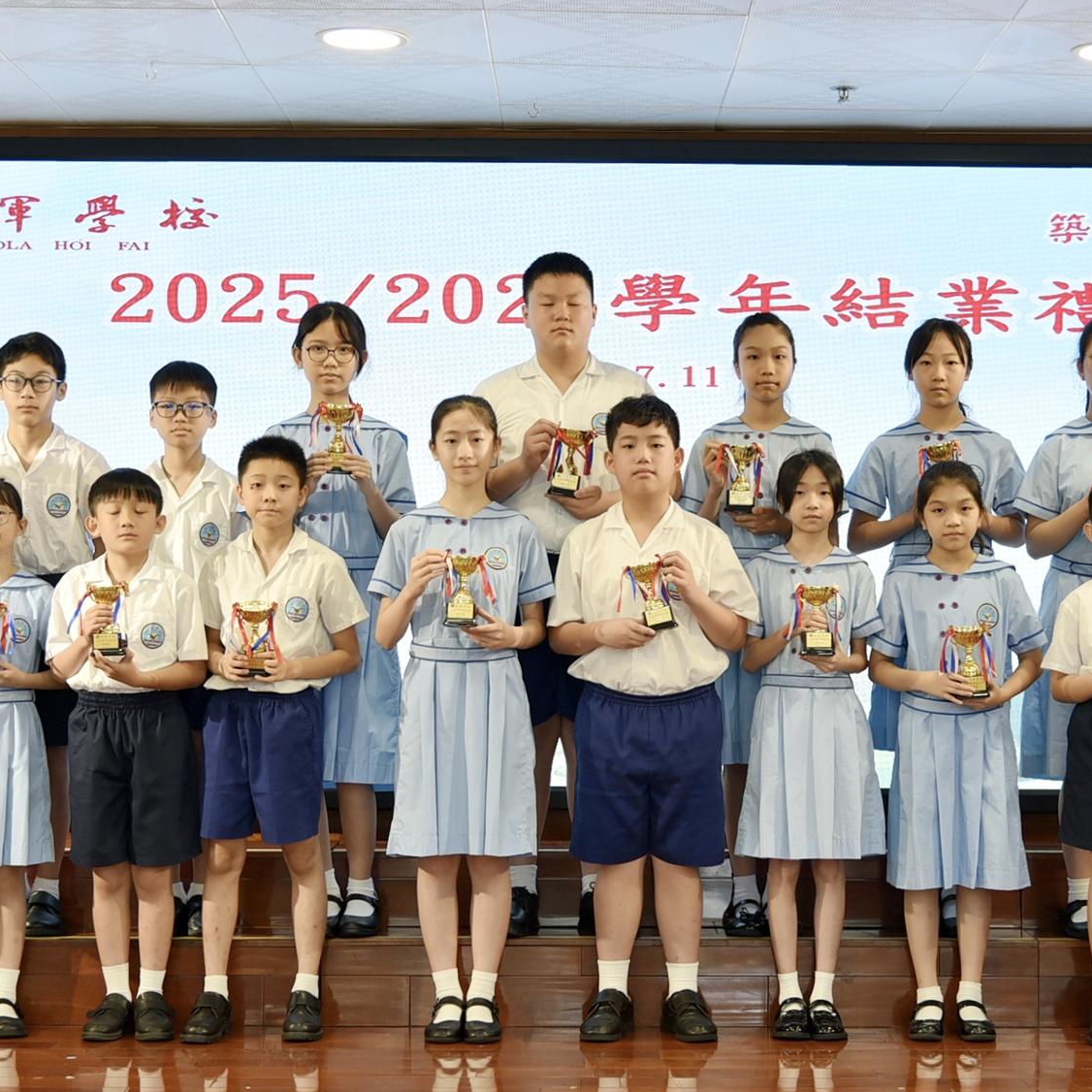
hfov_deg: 29.6
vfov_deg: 29.5
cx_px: 530
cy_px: 582
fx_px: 2070
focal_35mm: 58
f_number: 4.8
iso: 400
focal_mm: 40
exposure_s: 1/90
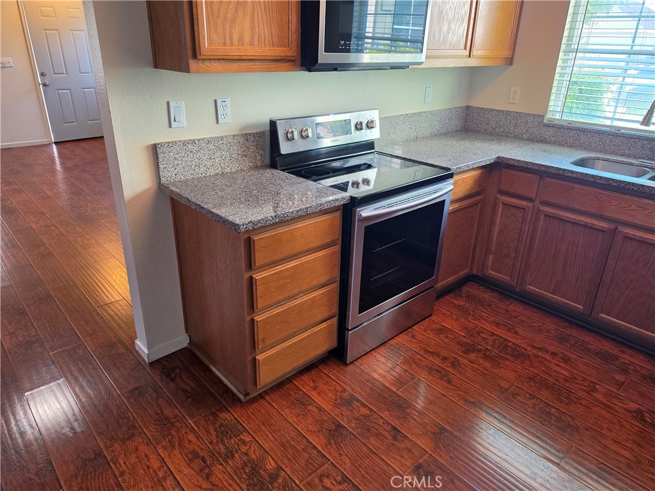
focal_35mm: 23
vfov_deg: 58.9
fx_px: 435
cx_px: 328
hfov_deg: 73.9
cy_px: 246
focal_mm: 6.5
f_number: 1.4
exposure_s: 1/120
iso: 160
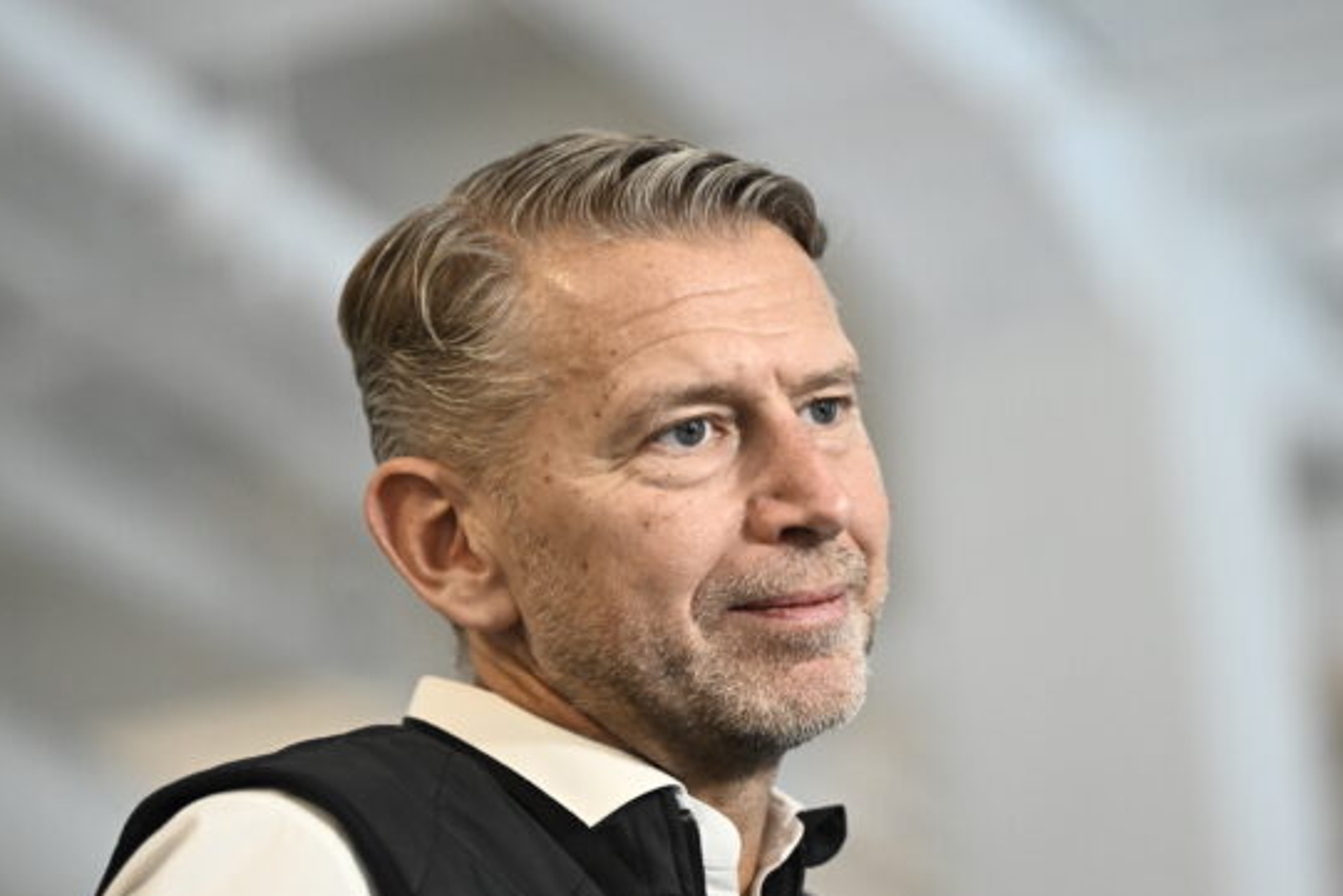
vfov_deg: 9.6
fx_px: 5336
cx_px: 753
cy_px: 454
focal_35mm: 143
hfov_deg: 14.3
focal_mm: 120
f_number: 2.8
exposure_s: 1/250
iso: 3200
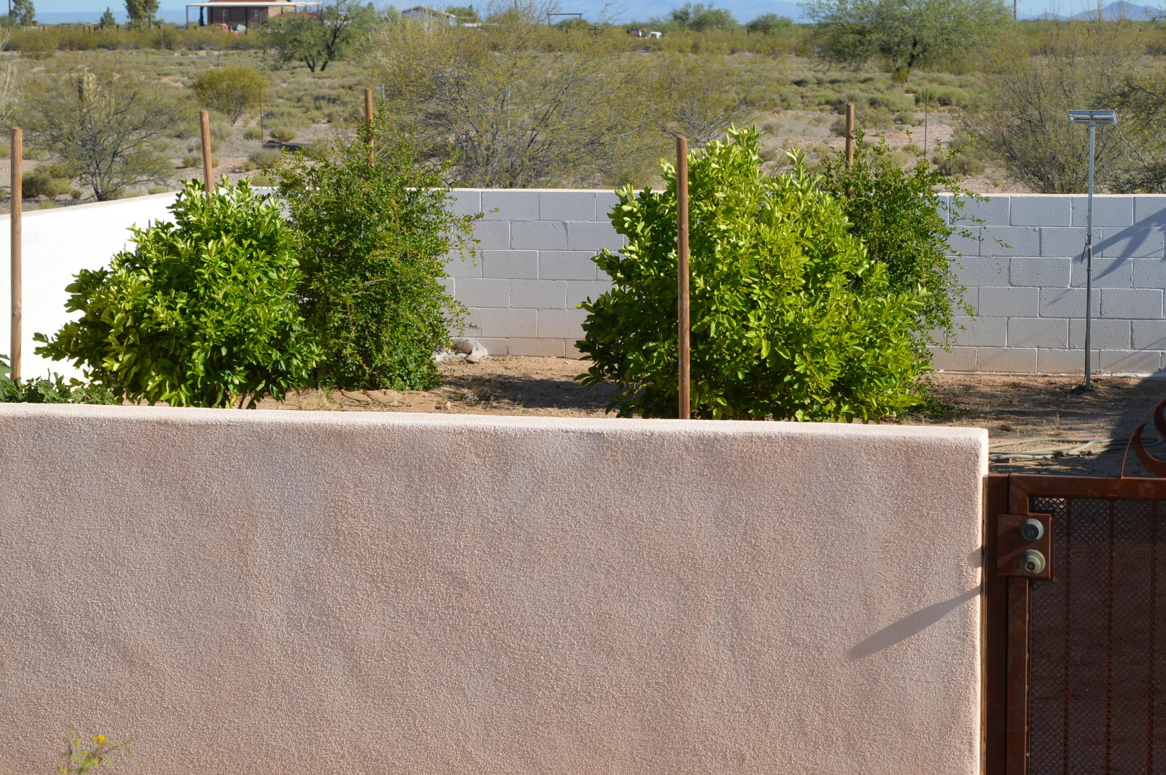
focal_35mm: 94
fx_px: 3027
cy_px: 410
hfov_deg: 21.8
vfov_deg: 14.6
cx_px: 612
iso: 100
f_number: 8
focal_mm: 55
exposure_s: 1/250
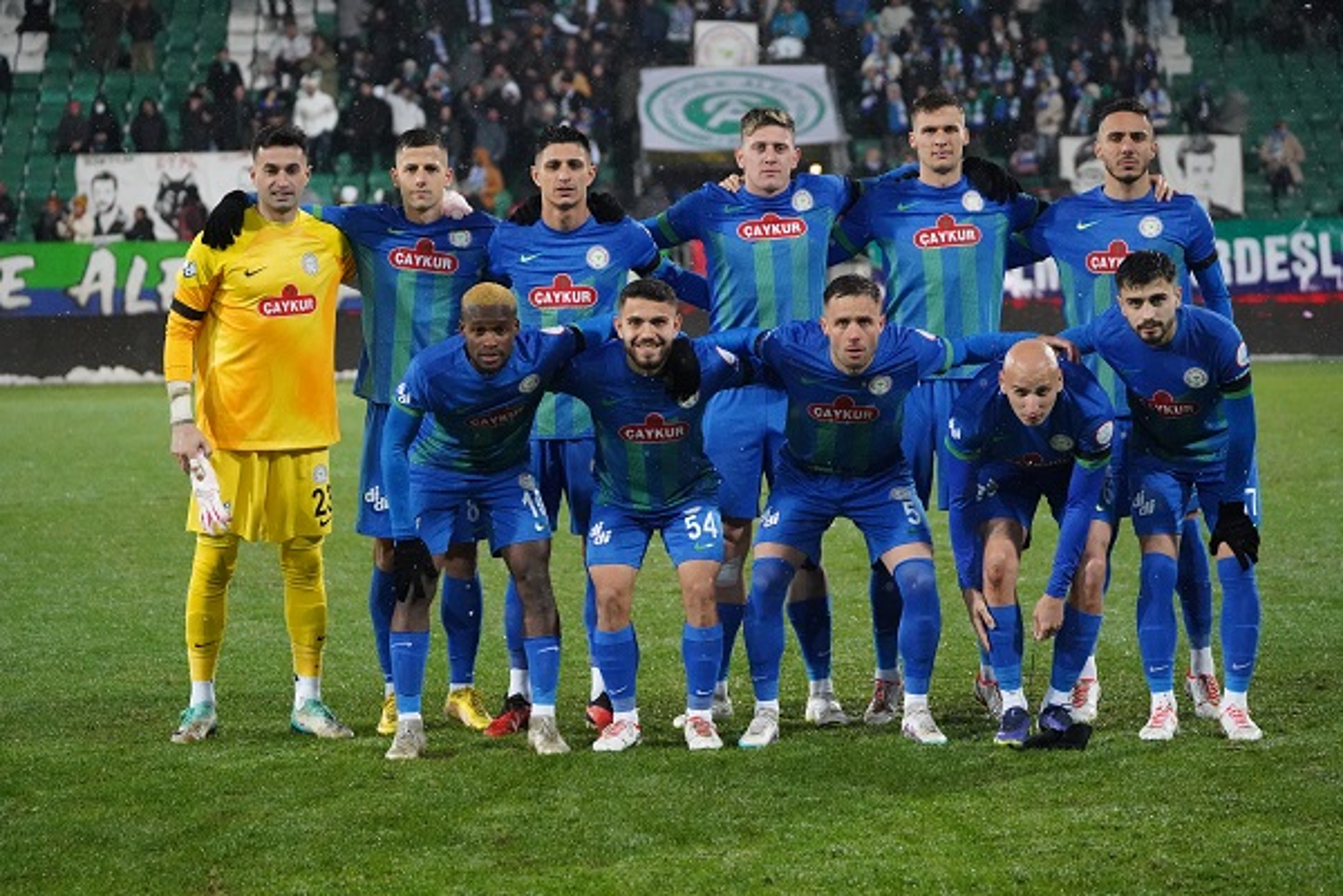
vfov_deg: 10.4
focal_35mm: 132
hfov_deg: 15.5
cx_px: 672
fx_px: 4924
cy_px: 448
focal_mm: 132
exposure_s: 1/2000
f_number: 5
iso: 12800
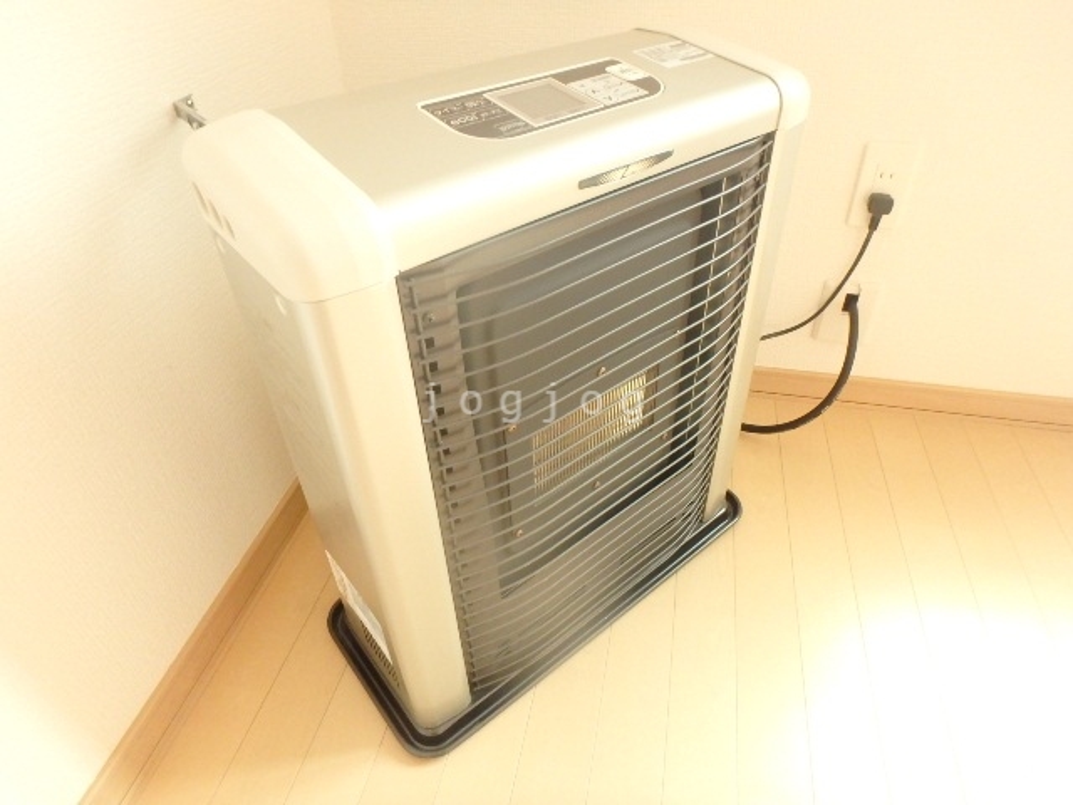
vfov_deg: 63.4
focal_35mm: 21
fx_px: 651
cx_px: 536
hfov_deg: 79.0
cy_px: 402
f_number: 3.5
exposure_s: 1/20
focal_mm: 3.7
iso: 800
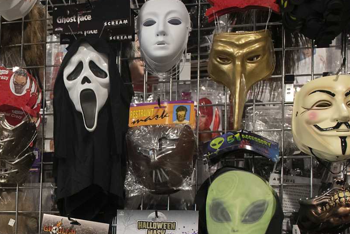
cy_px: 243
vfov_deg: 21.4
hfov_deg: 30.6
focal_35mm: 61
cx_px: 1
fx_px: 593
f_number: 7.1
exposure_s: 1/60
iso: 3200
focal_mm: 24
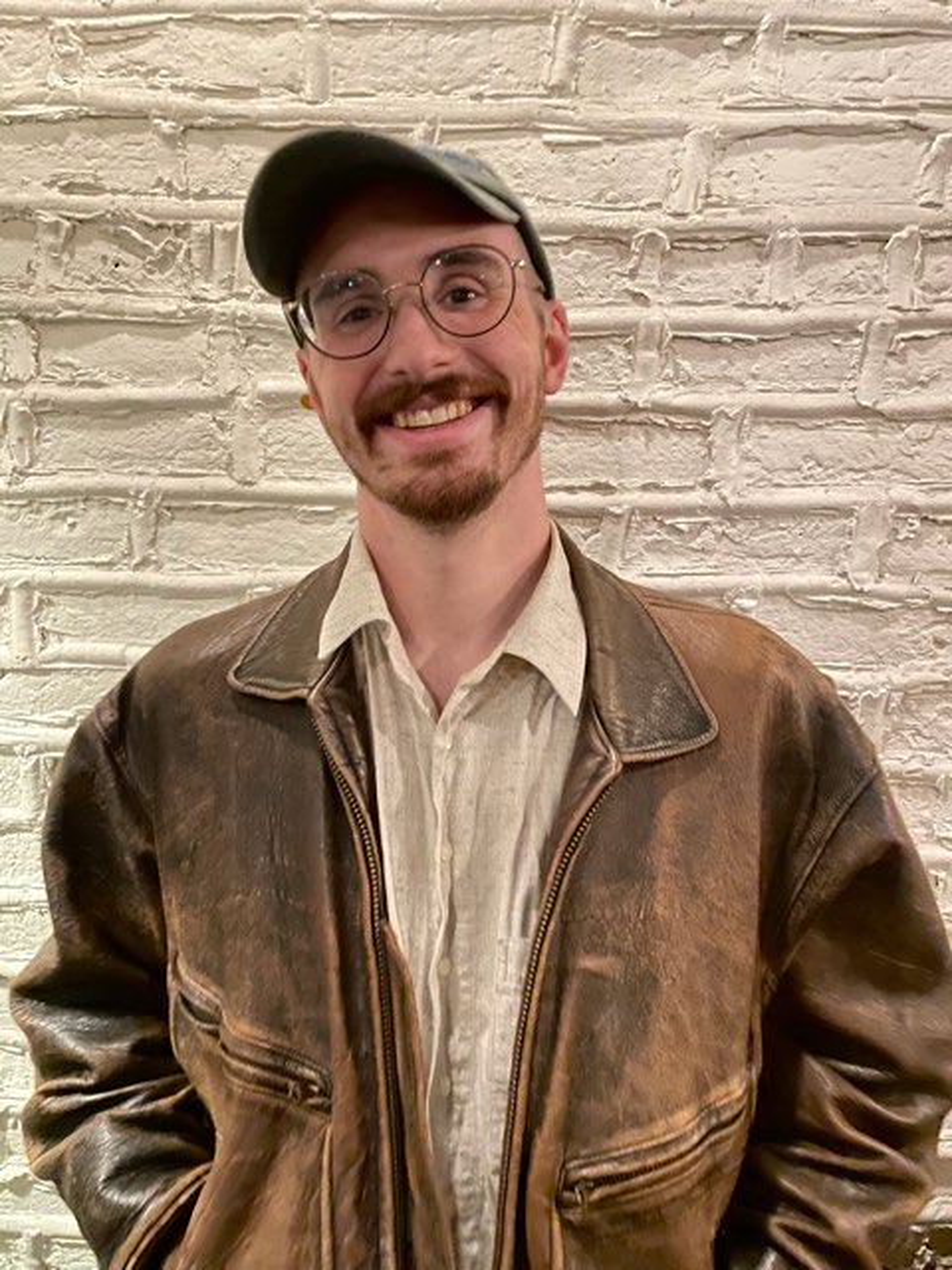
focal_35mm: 26
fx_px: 953
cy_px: 635
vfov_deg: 67.3
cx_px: 476
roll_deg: +0.6
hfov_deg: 53.1
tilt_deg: -8.5
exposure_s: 1/20
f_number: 1.6
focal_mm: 4.2
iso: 1000
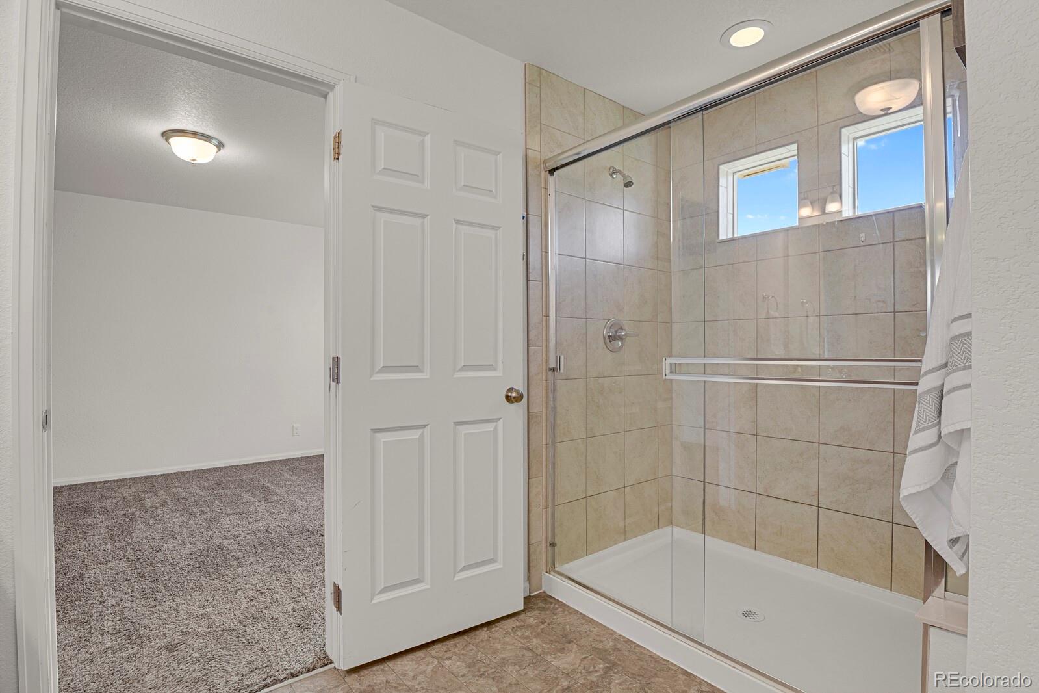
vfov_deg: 70.4
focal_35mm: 17
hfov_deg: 93.3
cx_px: 520
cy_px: 346
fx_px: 491
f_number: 8
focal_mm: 17
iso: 250
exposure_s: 1.6
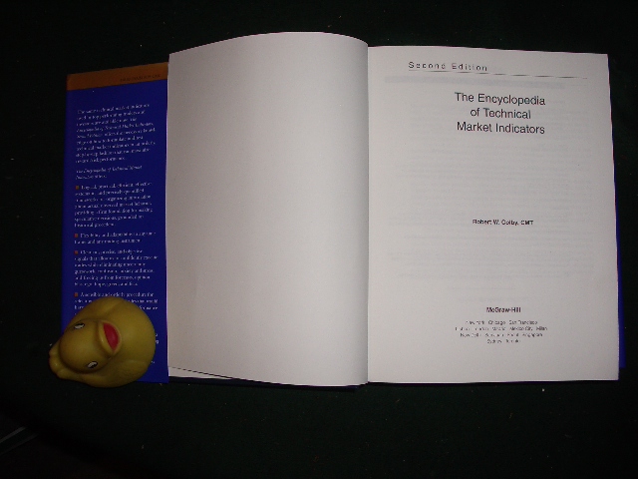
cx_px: 319
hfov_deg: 52.6
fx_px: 645
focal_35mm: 35
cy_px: 240
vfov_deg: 40.7
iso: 80
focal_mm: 5.8
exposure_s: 1/60
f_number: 4.3
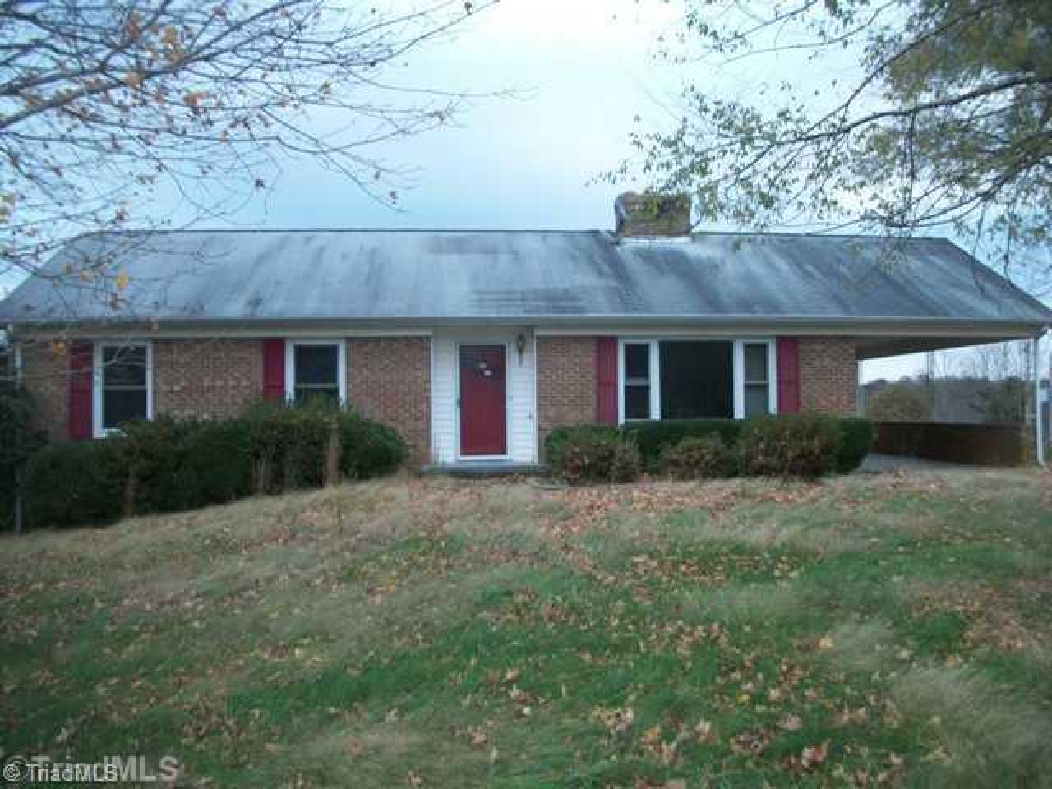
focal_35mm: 32
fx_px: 972
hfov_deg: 56.8
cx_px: 526
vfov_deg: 44.2
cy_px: 394
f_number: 2.9
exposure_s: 1/25
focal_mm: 5.7
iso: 160
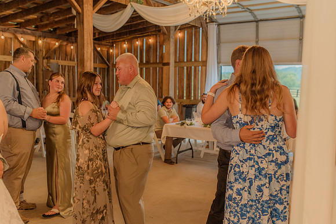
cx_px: 168
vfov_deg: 36.6
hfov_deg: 52.9
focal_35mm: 36
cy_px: 112
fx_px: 338
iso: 640
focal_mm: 35
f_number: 2.5
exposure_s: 1/200
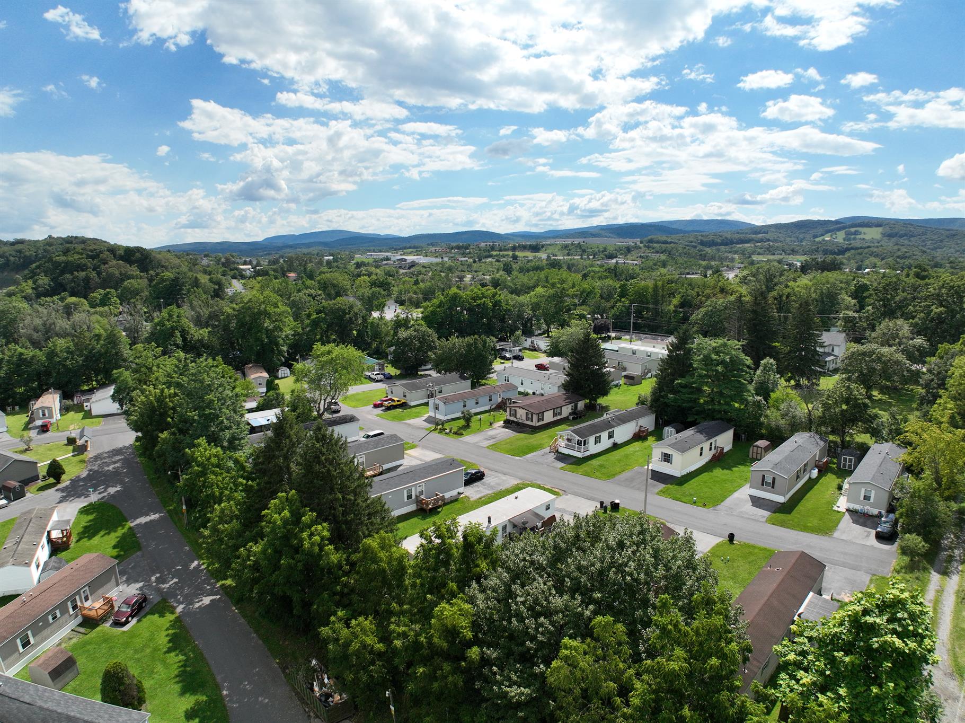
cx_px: 482
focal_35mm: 24
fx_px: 669
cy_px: 362
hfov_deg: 71.6
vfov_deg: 56.8
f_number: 2.8
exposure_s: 1/4000
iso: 240
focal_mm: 12.29
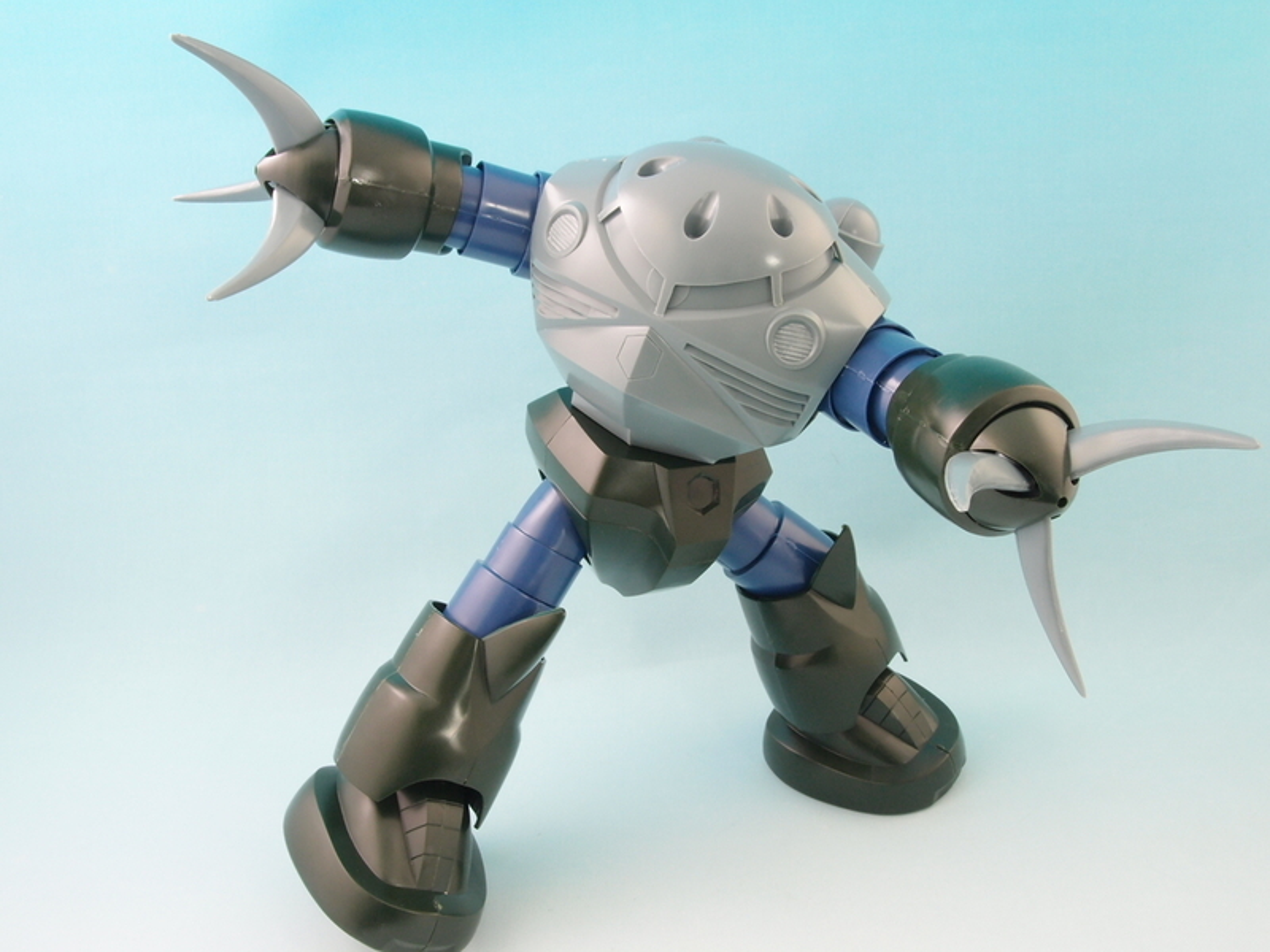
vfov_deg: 46.8
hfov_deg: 60.0
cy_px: 476
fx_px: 1101
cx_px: 635
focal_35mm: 30
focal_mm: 6.48
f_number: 8
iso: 100
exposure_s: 1.3
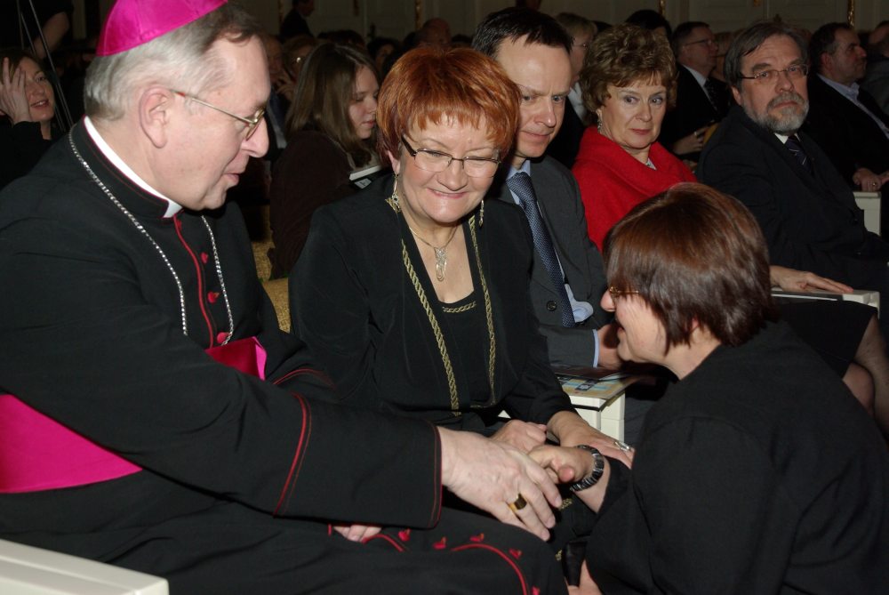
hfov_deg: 31.2
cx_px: 444
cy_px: 298
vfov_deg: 21.1
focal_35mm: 64
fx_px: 1594
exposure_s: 1/60
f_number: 5.6
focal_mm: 43
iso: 400
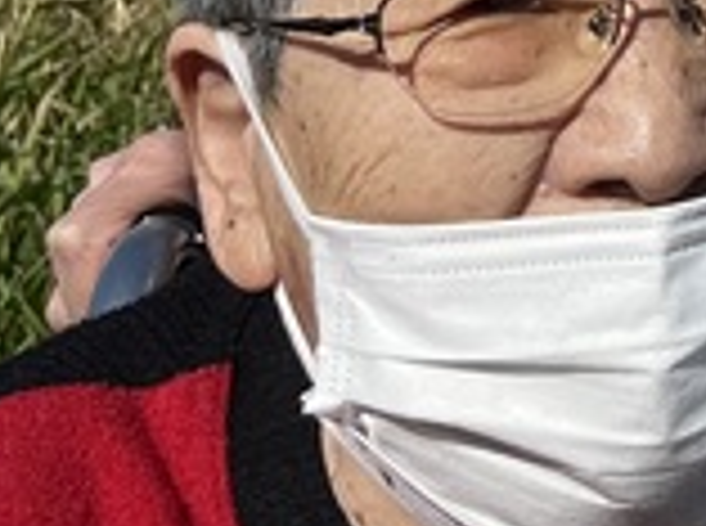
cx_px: 1457
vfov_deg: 8.3
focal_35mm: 166
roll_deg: -0.7
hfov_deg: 10.8
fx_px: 3378
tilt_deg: +0.5
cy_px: -643
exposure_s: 1/8403
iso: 50
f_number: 1.6
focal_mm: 5.1
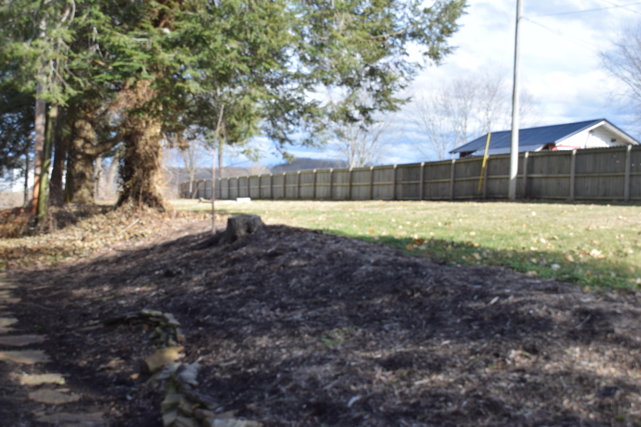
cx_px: 320
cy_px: 214
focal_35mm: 42
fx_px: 748
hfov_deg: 46.4
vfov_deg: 31.9
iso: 200
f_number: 8
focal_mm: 28
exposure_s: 1/250
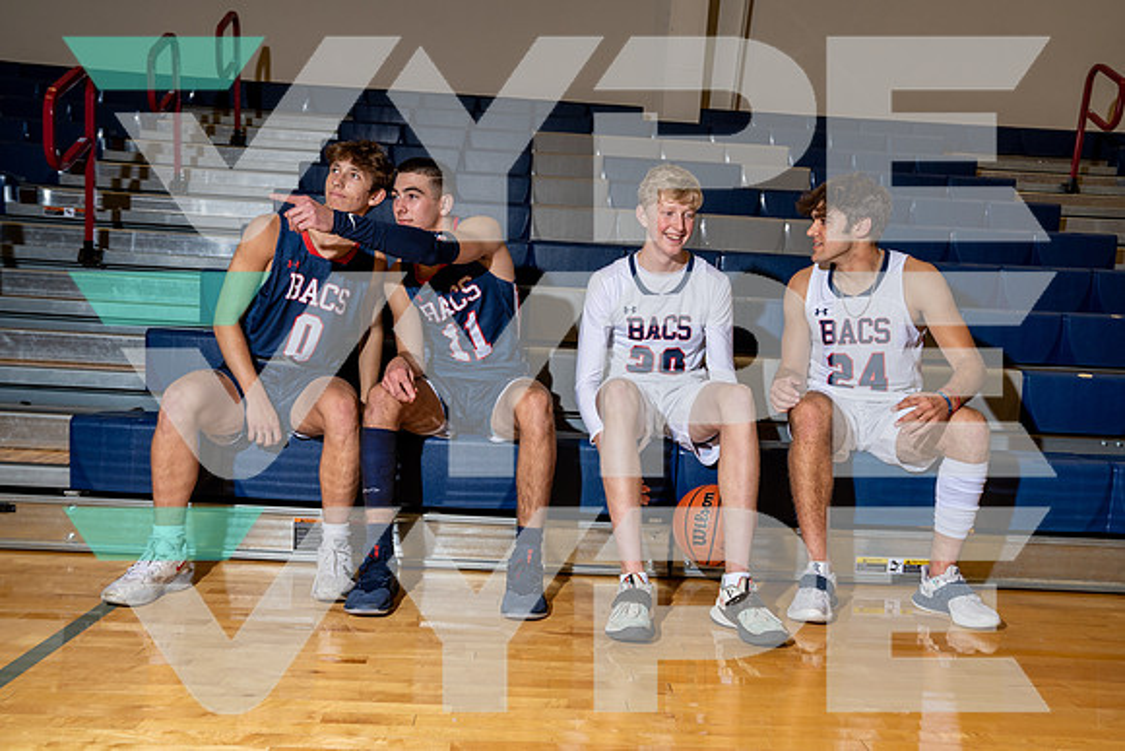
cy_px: 376
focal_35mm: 33
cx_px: 562
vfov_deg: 40.0
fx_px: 1031
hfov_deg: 57.2
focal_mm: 33
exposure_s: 1/250
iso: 320
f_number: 5.6
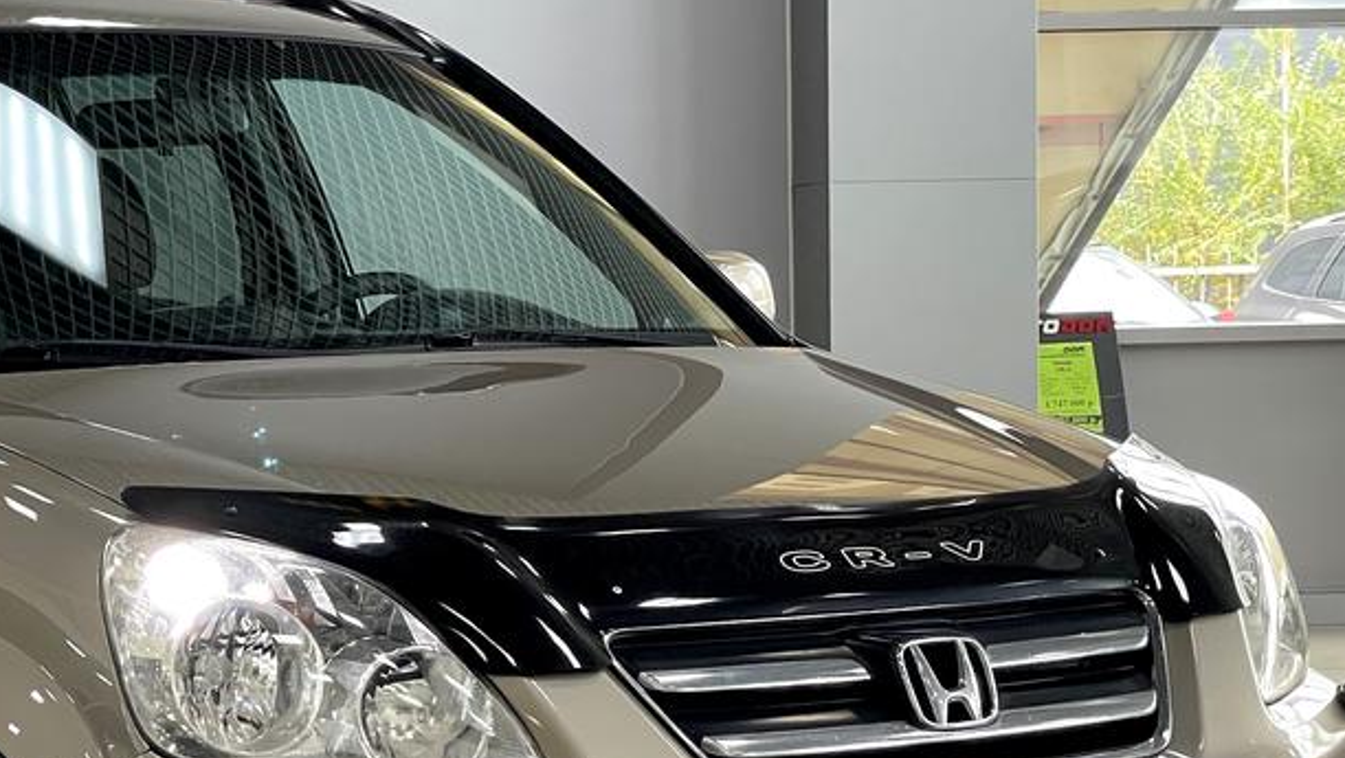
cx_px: 237
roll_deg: +1.6
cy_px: 514
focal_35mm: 111
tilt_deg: -3.0
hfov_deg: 19.1
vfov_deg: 10.9
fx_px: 3961
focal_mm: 6
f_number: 2
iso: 200
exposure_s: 1/100
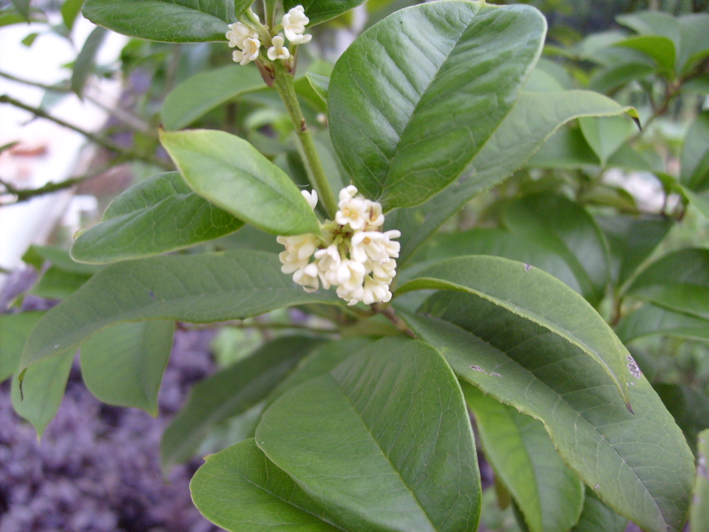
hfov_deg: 52.6
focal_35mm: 35
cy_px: 266
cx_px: 354
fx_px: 717
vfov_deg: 40.7
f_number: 2.8
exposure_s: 1/90
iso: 80
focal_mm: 5.8
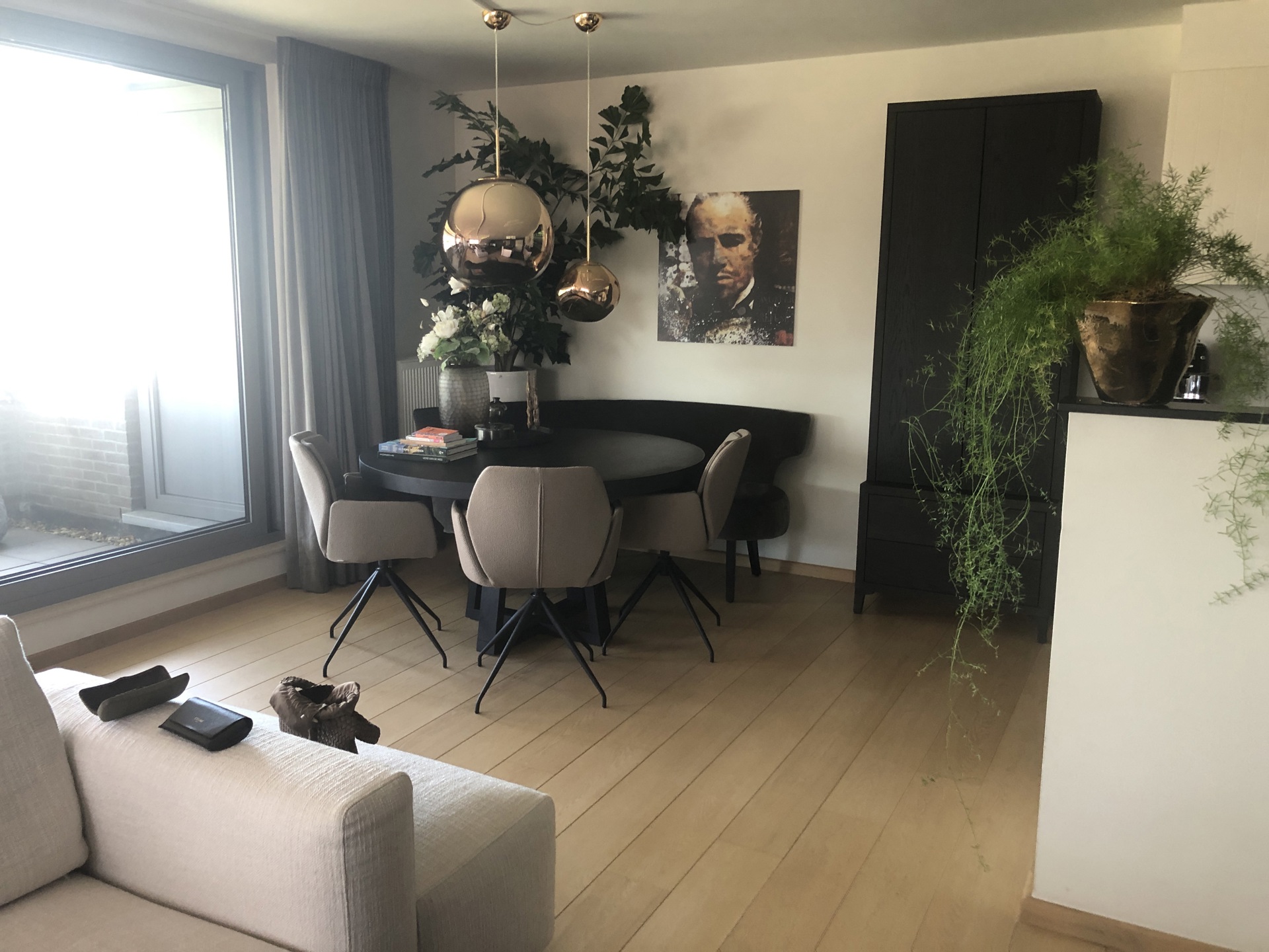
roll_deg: +0.2
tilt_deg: -8.5
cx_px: 634
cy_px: 476
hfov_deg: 63.4
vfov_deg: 49.7
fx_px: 1026
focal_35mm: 28
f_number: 1.8
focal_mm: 3.99
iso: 64
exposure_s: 1/15
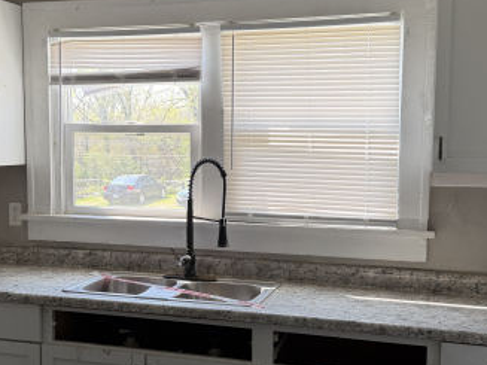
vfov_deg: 29.6
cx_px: 217
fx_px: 689
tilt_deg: -5.6
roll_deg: -0.3
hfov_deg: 38.9
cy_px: 207
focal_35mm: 49
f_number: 1.78
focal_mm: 6.76
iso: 100
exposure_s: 1/188
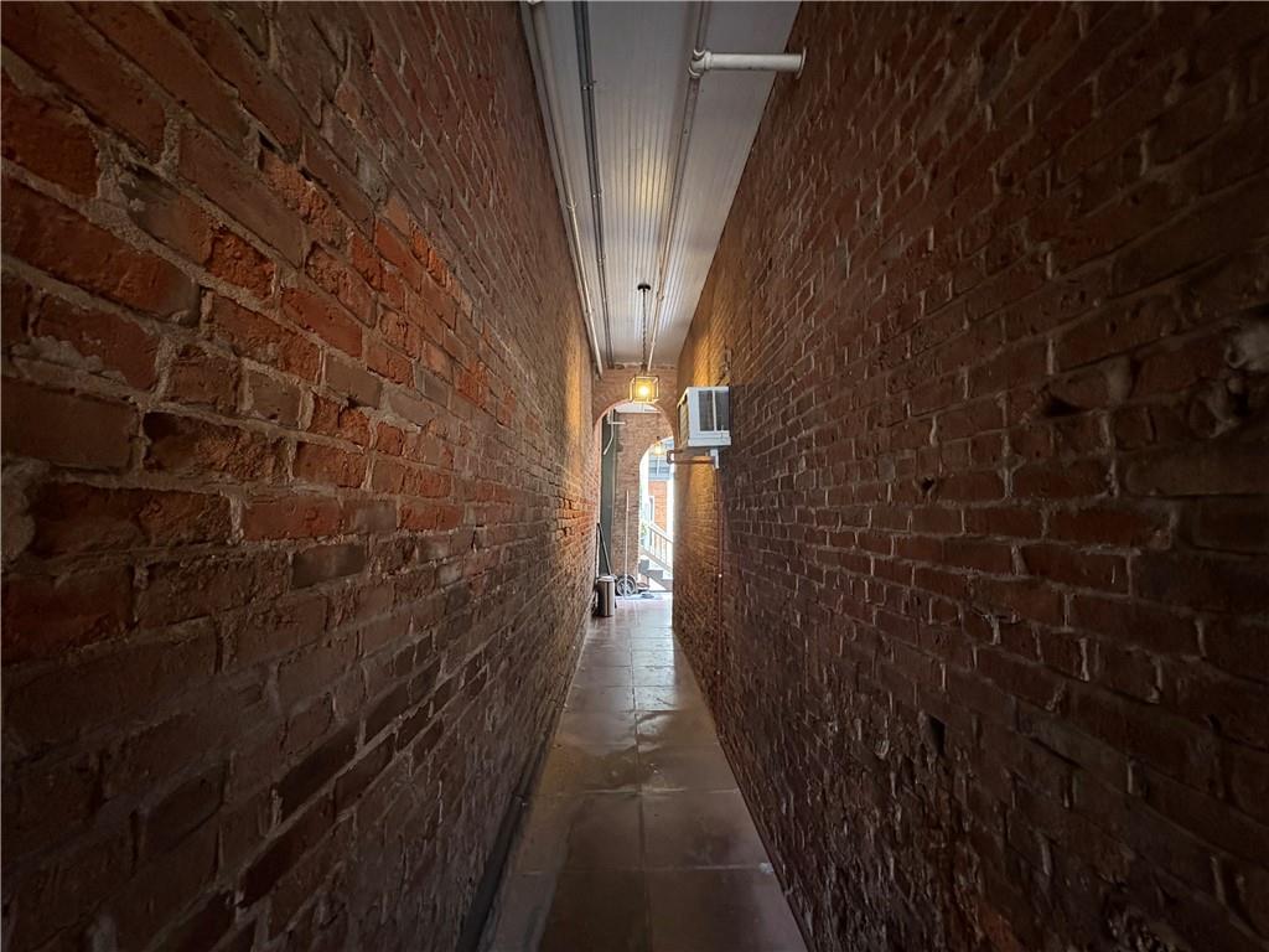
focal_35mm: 14
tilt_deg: +5.4
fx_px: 513
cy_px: 476
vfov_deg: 85.7
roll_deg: +0.7
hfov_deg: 102.1
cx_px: 634
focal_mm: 2.22
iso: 640
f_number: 2.2
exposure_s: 1/40
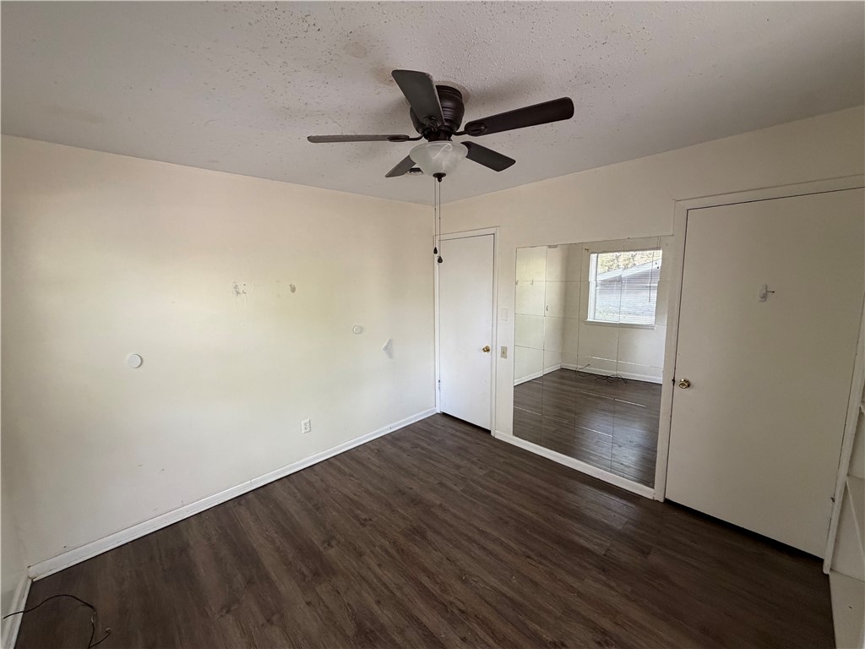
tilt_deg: -6.5
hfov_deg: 102.1
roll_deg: +0.7
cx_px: 432
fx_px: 350
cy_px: 324
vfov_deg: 85.7
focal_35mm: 14
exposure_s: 1/93
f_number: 2.2
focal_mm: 2.22
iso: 320
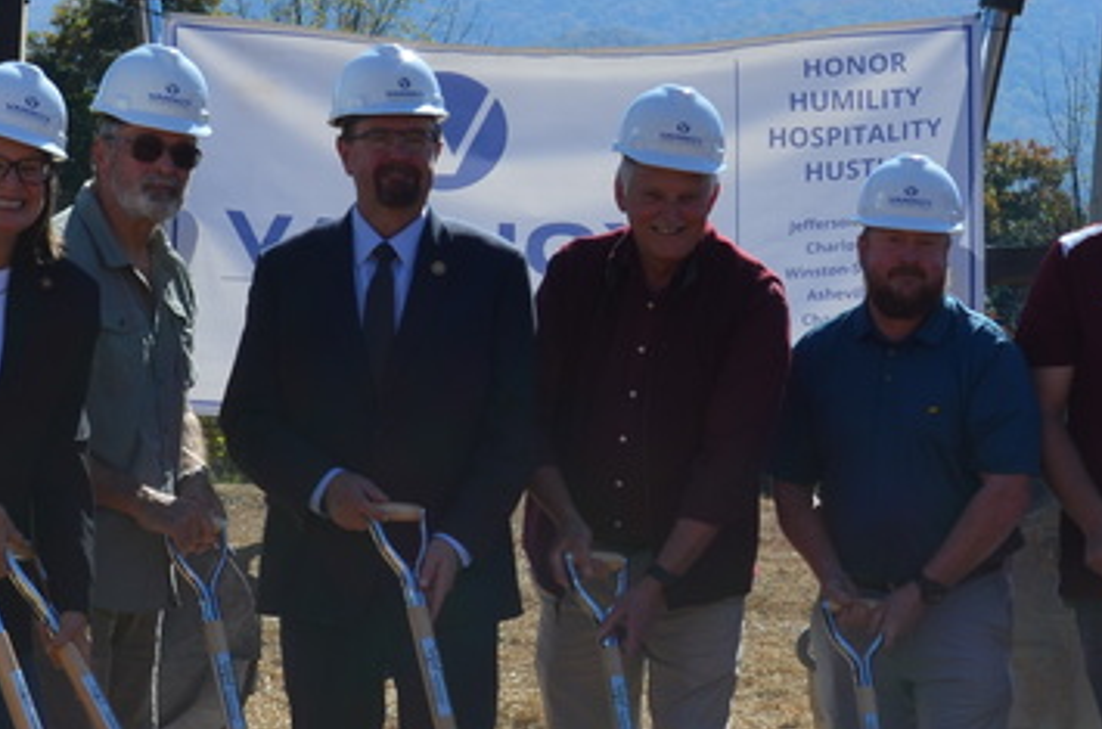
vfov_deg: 9.0
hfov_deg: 13.5
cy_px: 394
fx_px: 4642
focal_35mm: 152
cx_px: 804
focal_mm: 36
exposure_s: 1/250
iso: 100
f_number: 8
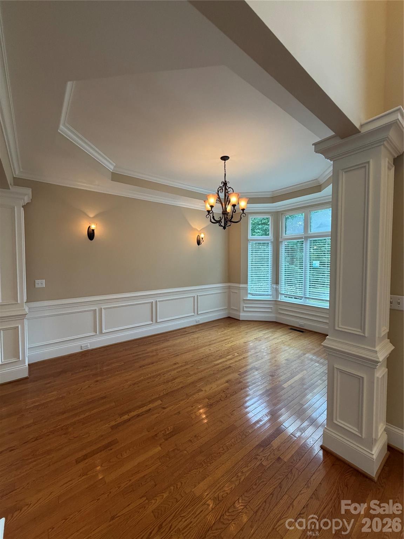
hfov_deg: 85.7
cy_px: 270
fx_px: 218
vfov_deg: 102.1
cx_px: 202
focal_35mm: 14
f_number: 2.2
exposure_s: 1/120
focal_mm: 2.22
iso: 320
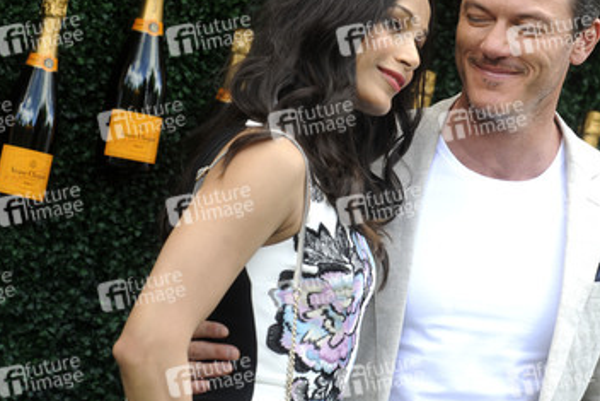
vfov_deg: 8.3
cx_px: 334
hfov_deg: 12.4
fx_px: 2768
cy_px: 164
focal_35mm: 166
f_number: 5.6
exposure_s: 1/640
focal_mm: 130
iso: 500
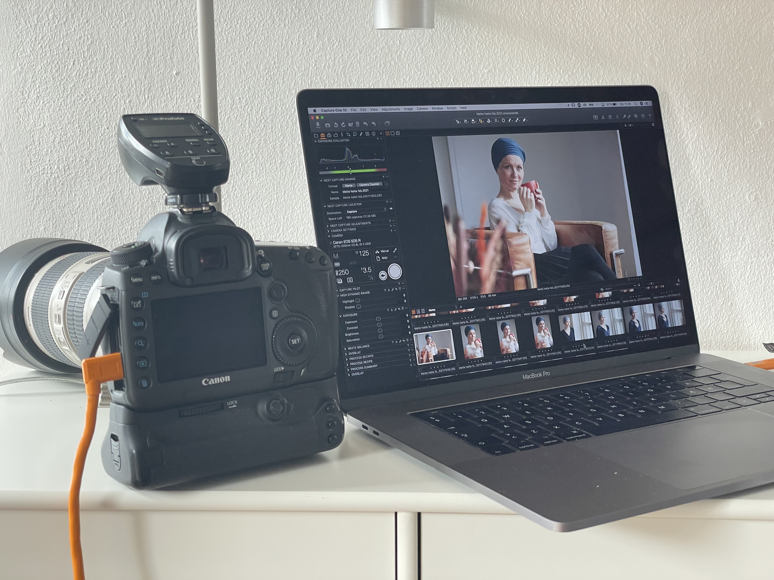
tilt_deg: -10.2
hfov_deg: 36.8
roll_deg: +0.8
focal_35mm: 52
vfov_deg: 28.0
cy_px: 290
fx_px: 1163
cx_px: 387
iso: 100
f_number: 2
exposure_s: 1/122
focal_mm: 6
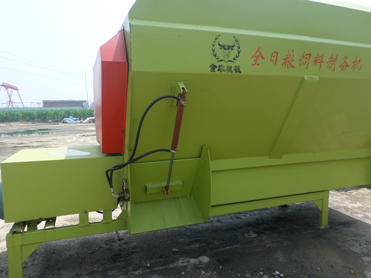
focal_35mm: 25
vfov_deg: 54.9
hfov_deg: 69.4
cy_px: 139
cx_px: 186
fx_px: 268
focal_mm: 4.5
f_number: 2.5
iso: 80
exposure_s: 1/1000
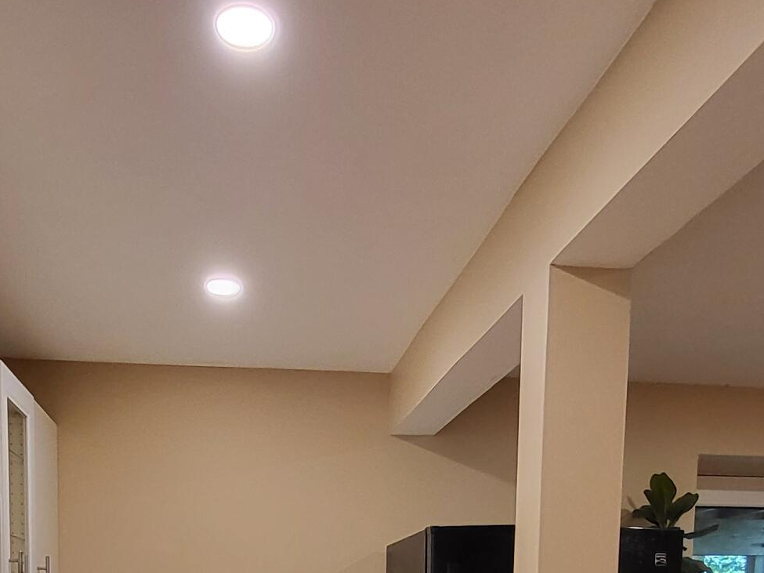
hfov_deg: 46.4
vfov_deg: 29.7
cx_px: 291
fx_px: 883
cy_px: 722
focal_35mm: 40
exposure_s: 1/60
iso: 320
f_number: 2.2
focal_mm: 1.74
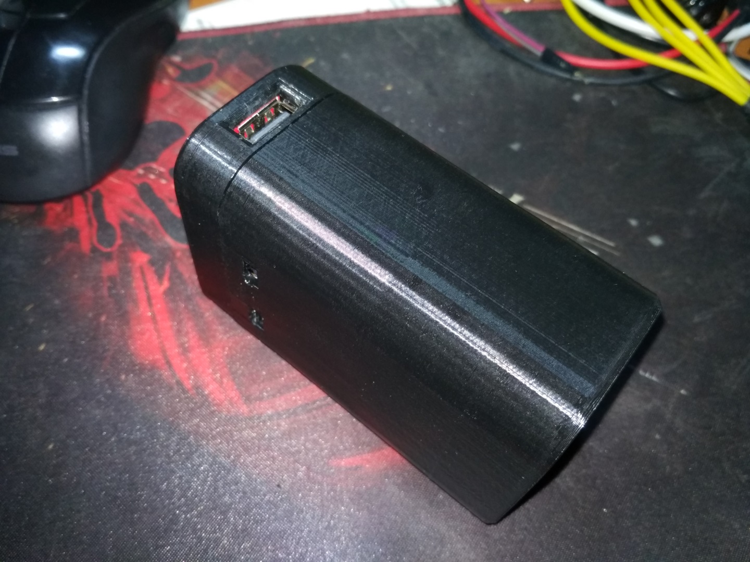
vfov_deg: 46.8
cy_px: 281
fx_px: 650
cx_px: 375
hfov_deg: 60.0
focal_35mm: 30
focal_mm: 4.12
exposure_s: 1/30
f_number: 2
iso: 404
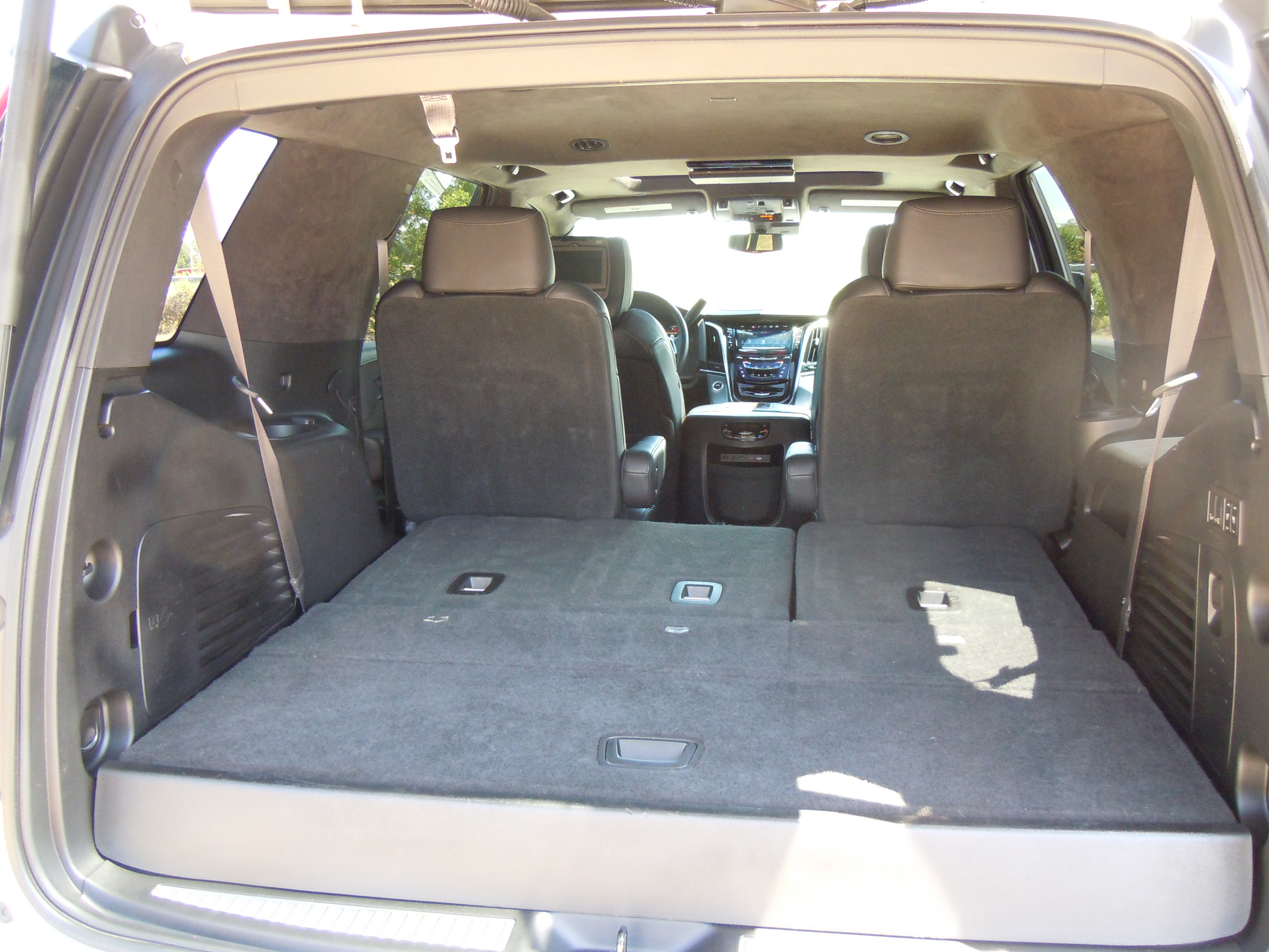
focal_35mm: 30
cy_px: 476
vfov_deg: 46.8
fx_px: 1100
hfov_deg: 60.0
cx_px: 634
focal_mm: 5.4
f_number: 3.5
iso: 400
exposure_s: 1/60
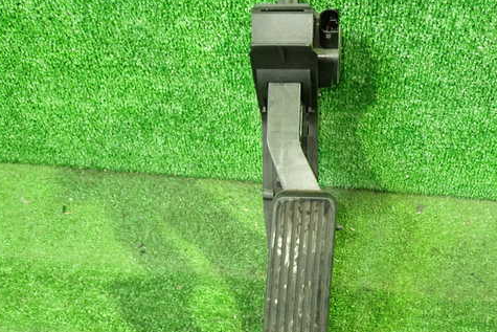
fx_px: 580
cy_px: 198
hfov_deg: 46.1
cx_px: 300
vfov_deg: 31.8
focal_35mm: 42
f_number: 2.4
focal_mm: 5.79
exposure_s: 1/20
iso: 800
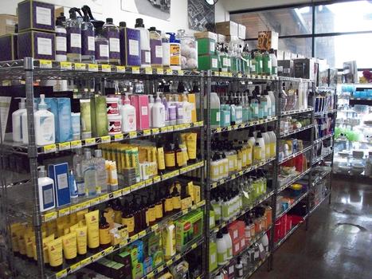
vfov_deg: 44.1
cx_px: 186
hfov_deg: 56.8
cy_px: 140
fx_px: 344
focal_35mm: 32
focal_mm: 5.7
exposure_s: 1/125
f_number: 2.9
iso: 640
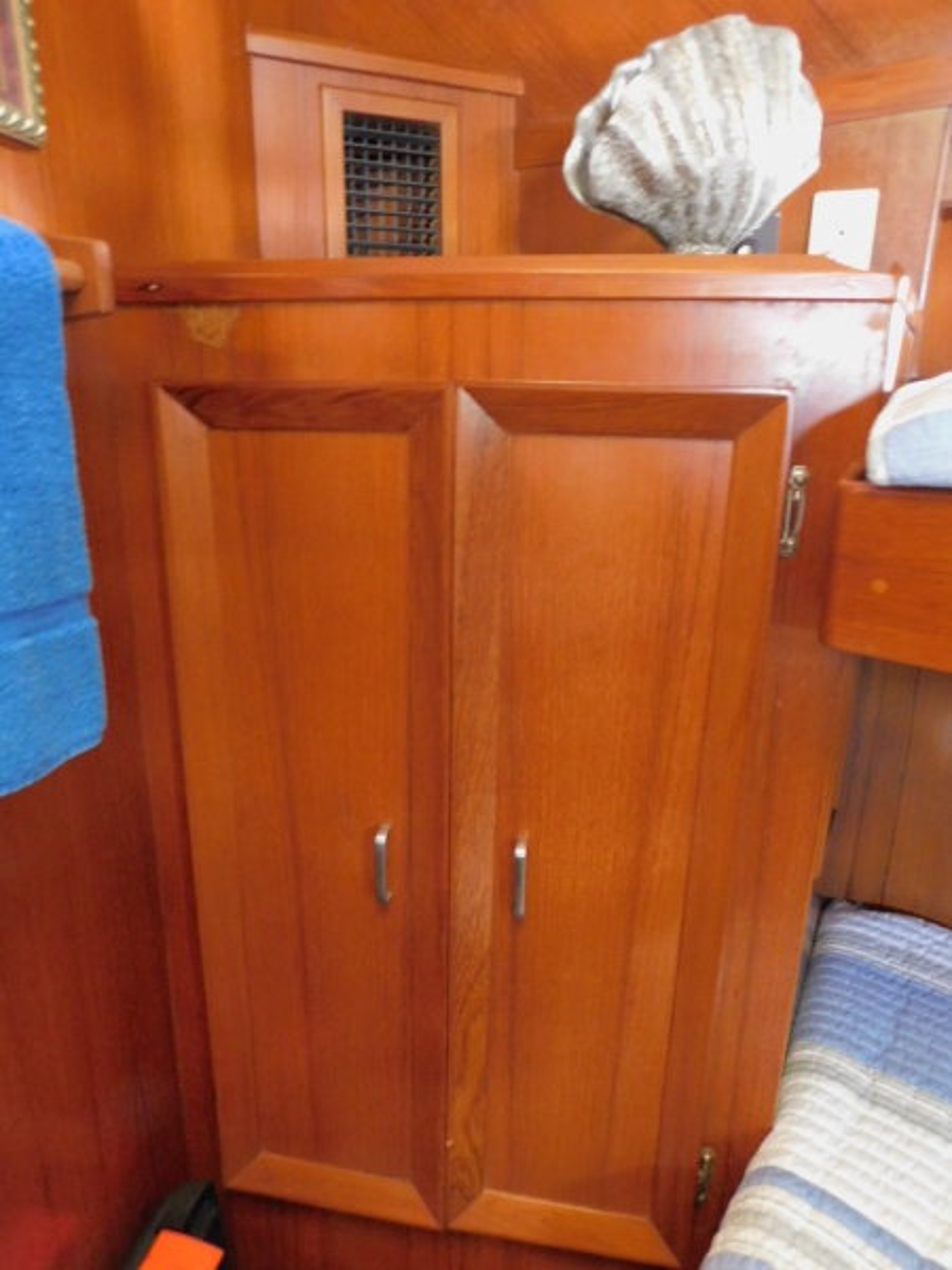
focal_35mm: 23
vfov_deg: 73.9
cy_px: 635
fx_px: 843
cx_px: 476
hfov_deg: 58.9
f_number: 3
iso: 800
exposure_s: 1/3
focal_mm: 4
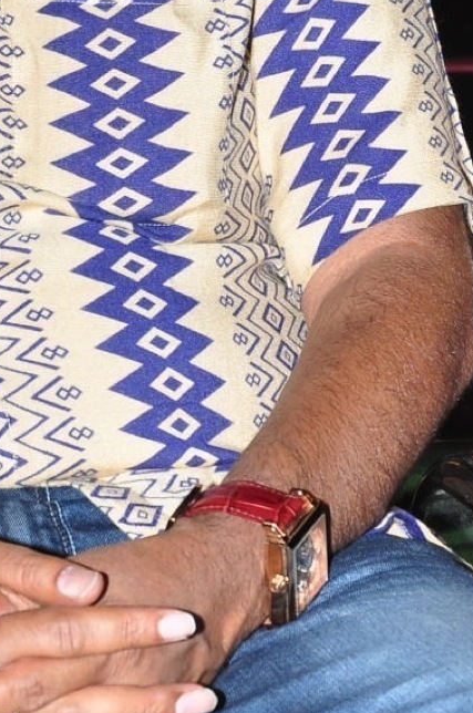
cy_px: 73
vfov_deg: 7.0
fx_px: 5836
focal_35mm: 295
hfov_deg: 4.6
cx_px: -95
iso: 400
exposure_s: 1/125
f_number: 9
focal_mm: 70
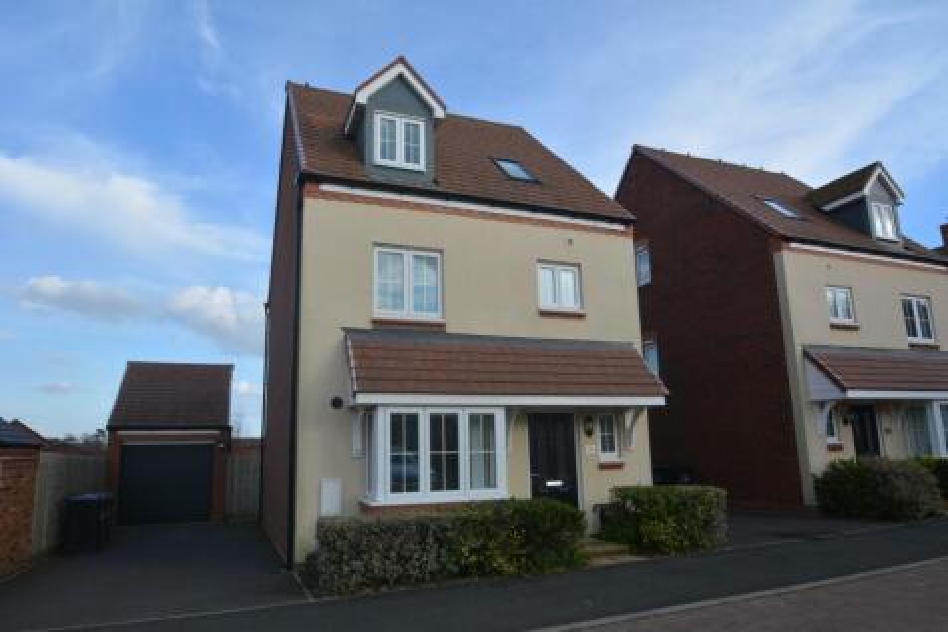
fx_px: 553
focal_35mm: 21
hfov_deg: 81.2
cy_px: 316
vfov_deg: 59.5
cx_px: 474
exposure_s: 1/250
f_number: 8
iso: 180
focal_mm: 14
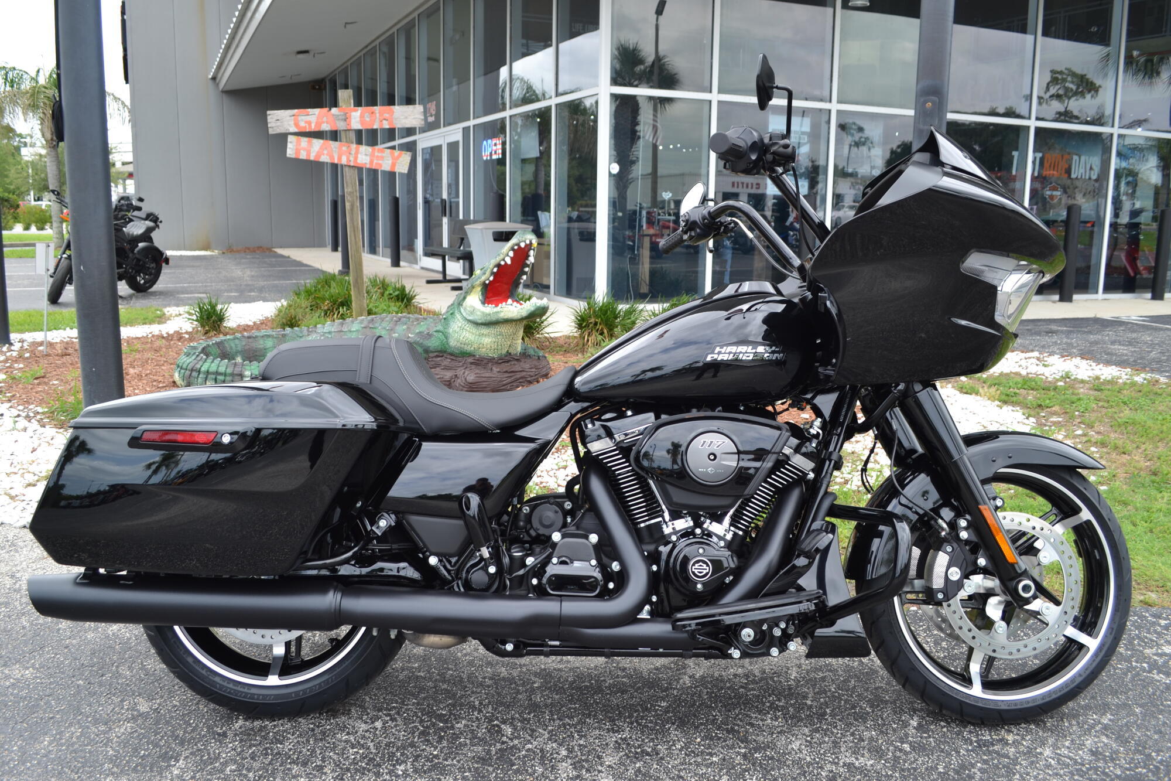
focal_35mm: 30
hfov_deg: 61.9
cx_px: 586
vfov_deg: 43.6
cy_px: 390
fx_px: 976
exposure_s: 1/125
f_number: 5.6
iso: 100
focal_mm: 20
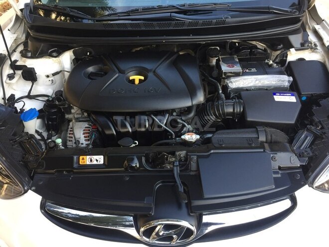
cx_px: 164
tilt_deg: -37.4
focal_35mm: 29
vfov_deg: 48.2
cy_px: 124
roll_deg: +1.7
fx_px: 276
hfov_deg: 61.7
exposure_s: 1/100
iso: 50
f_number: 2.2
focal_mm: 4.15
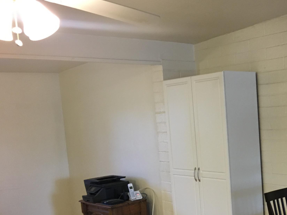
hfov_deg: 34.4
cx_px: 253
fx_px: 439
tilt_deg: -5.5
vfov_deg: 27.1
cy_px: 163
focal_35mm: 53
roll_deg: +2.8
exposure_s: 1/30
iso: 125
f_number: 2.2
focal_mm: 4.15
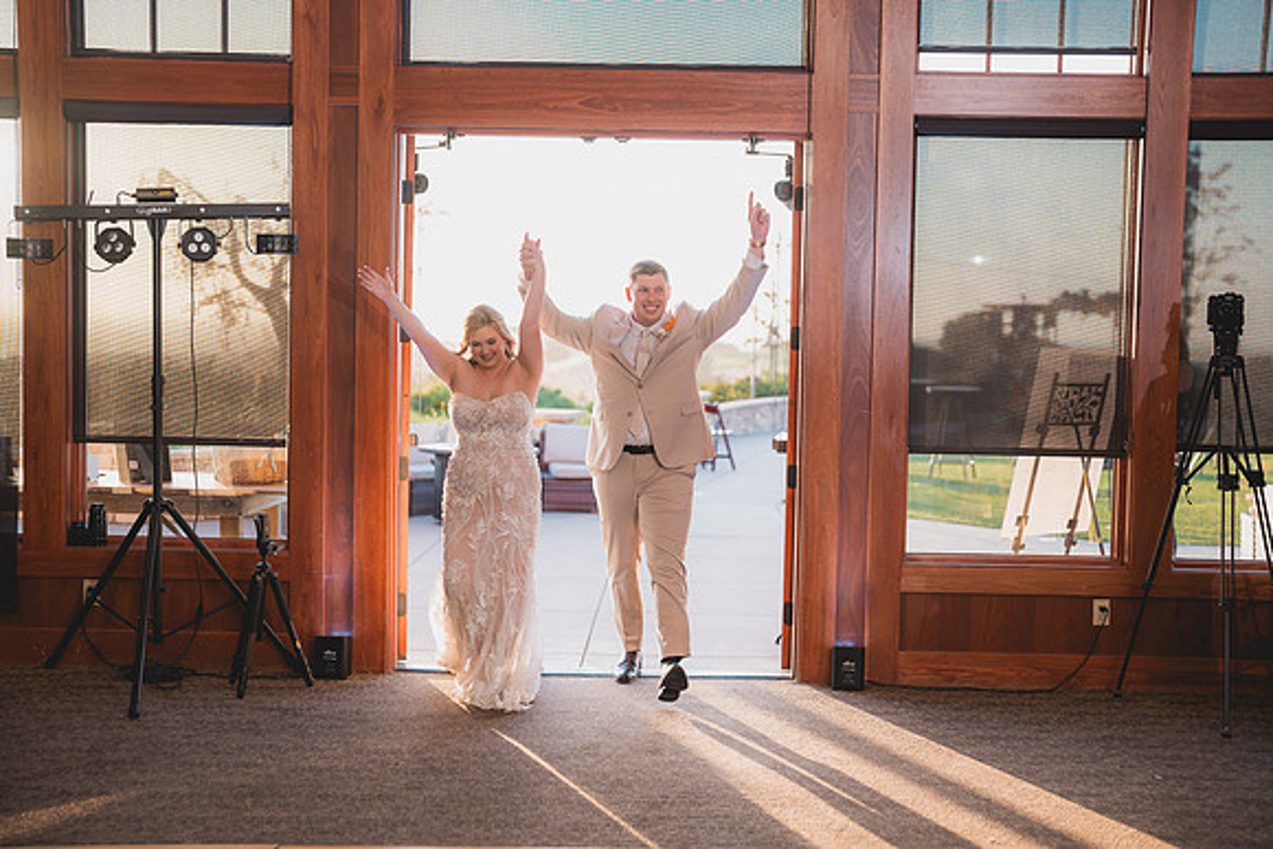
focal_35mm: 50
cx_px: 636
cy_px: 424
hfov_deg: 39.6
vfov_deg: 27.0
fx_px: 1768
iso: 125
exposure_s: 1/250
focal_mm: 50
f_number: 1.8
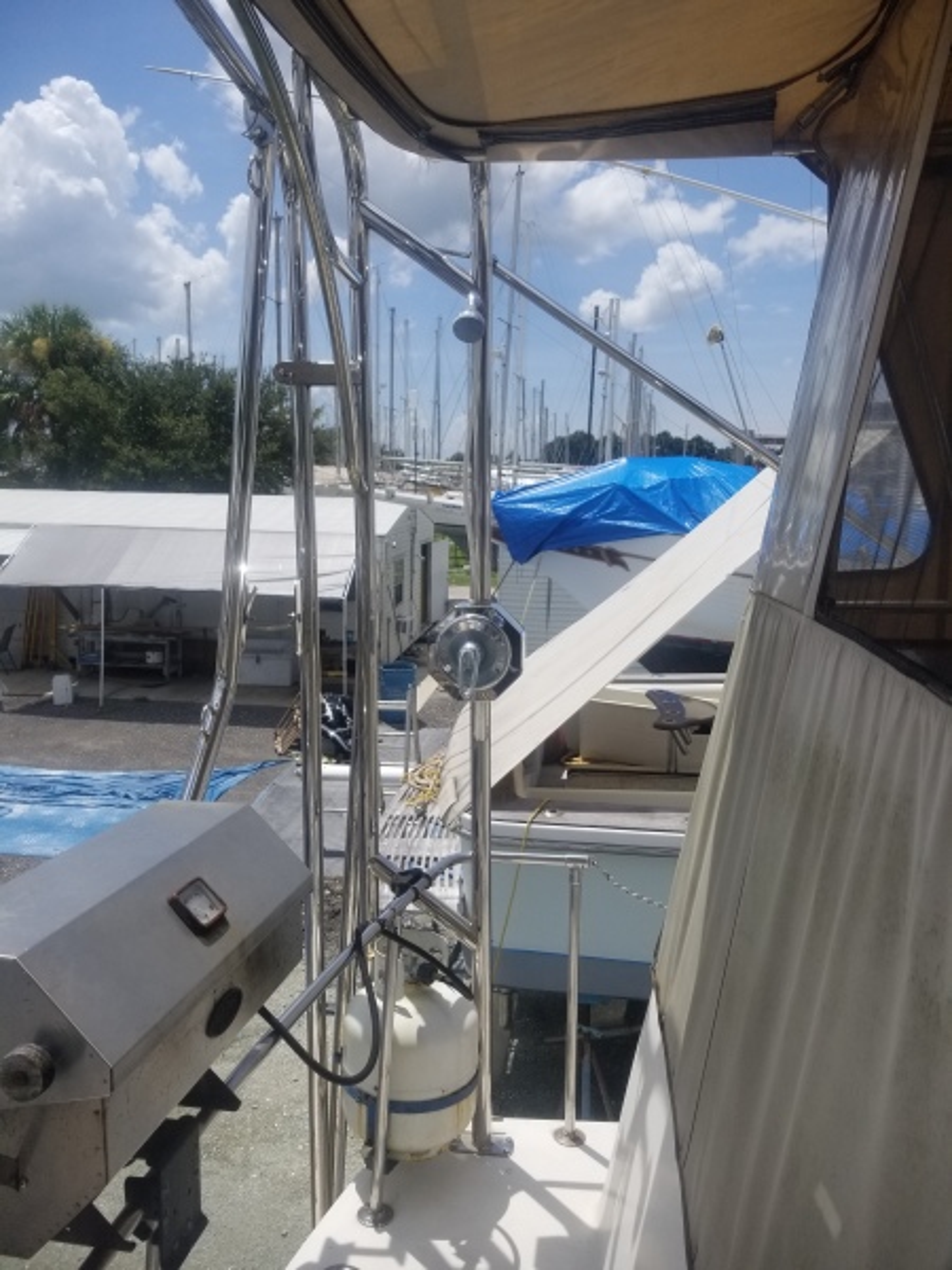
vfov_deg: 67.3
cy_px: 635
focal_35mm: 26
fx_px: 953
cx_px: 476
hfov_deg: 53.1
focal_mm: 4.25
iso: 50
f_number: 1.7
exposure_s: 1/4128
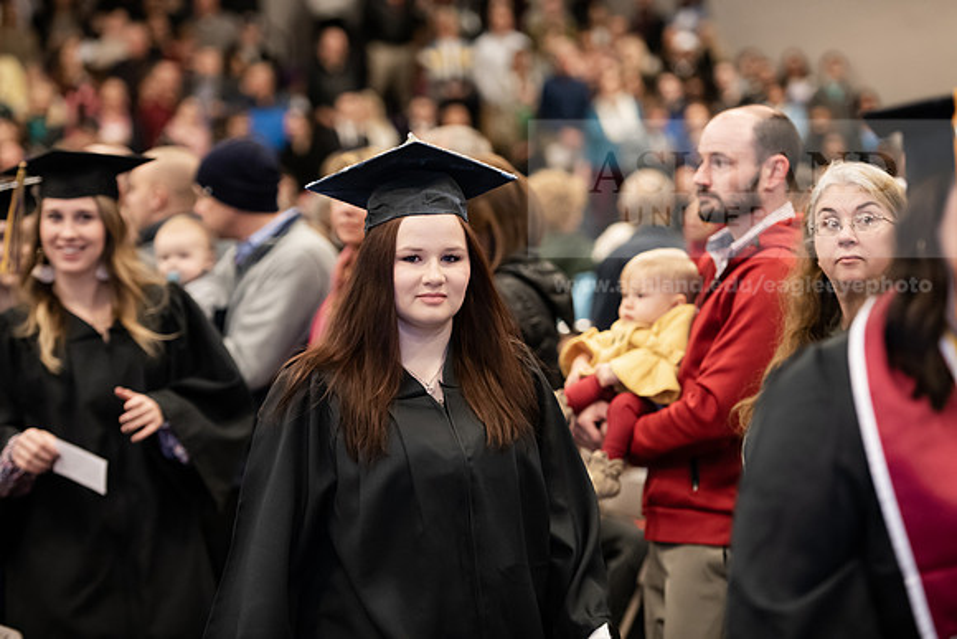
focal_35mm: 112
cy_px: 320
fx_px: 2978
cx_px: 478
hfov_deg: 18.3
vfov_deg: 12.2
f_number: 3.2
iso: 2000
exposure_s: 1/200
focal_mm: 112
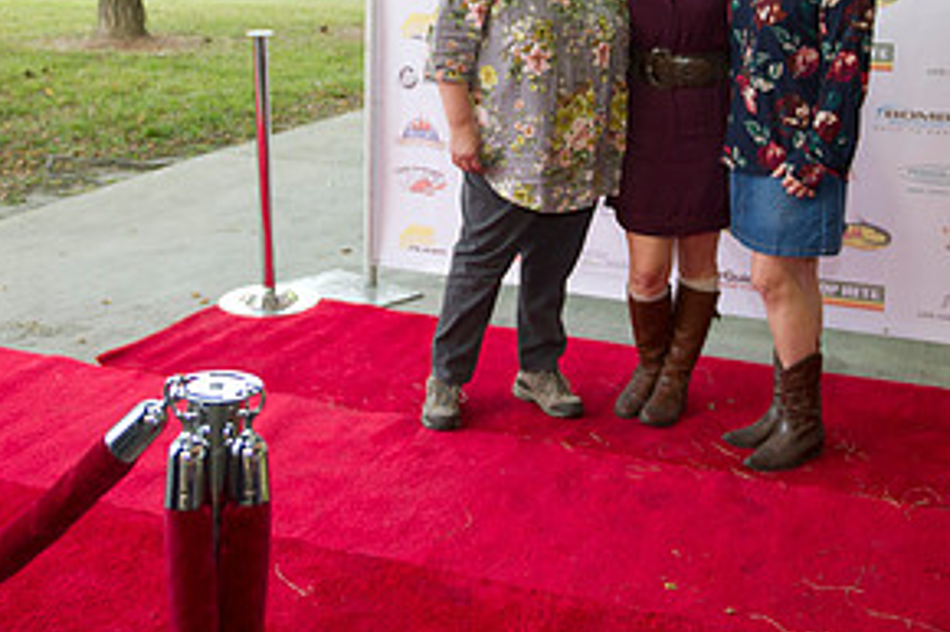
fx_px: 1424
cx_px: 485
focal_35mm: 54
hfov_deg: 36.9
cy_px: 7
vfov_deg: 24.0
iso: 640
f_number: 2.8
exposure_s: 1/100
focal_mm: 27
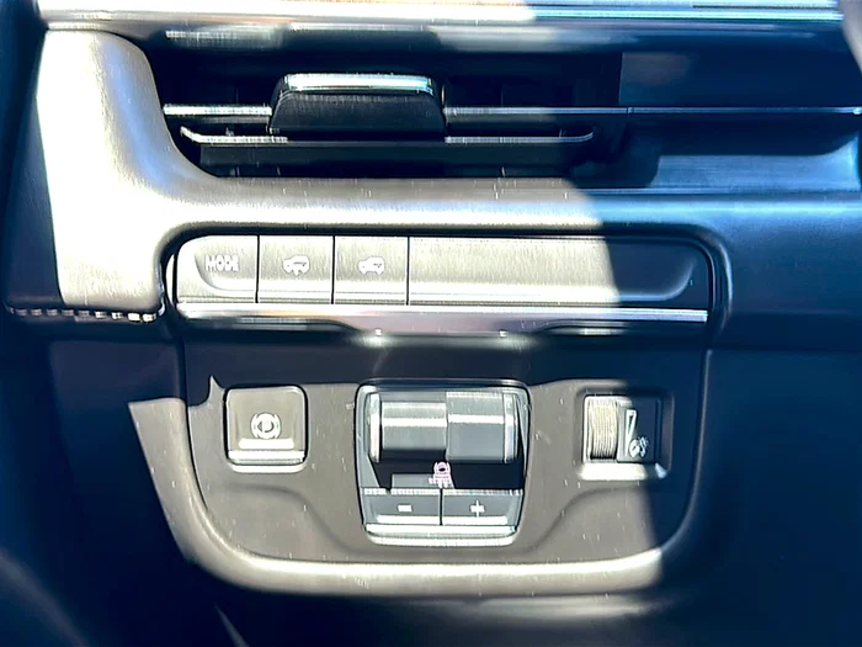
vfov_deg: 39.7
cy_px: 324
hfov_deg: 51.4
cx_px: 431
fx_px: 896
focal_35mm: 36
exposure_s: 1/40
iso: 80
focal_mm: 6.86
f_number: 1.78
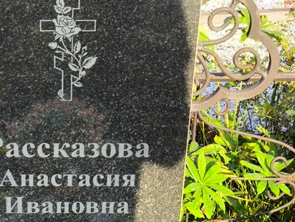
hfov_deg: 20.3
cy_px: 205
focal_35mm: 95
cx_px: 40
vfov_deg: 15.4
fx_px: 810
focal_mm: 4.71
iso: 50
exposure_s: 1/228
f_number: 1.7
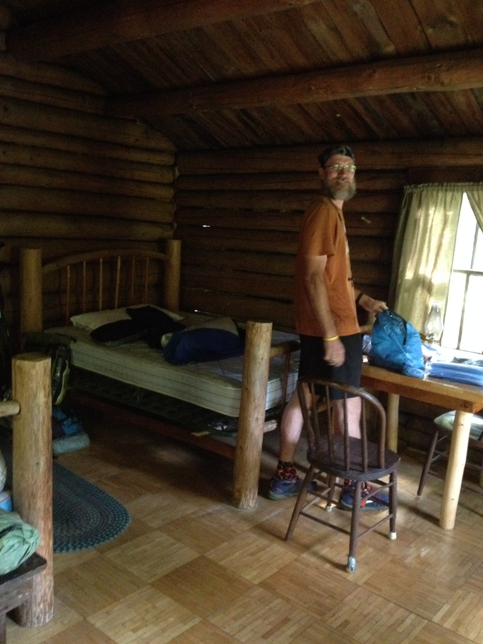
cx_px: 242
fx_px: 651
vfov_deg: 52.6
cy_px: 322
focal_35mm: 35
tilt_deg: -12.0
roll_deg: -2.8
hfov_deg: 40.7
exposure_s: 1/15
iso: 800
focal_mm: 4.28
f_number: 2.4
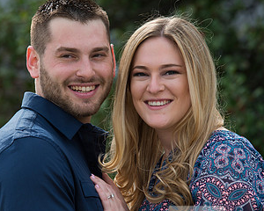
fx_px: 3547
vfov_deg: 3.4
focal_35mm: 454
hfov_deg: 4.3
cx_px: 110
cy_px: 160
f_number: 5.6
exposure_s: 1/400
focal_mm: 200
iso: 160
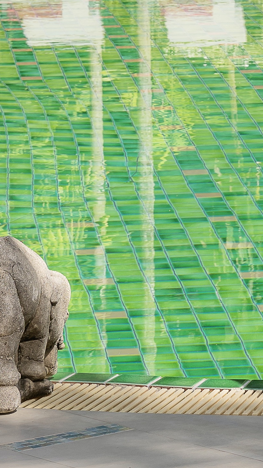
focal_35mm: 253
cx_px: 636
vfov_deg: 8.1
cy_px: -523
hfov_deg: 4.7
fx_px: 3137
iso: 160
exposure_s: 1/250
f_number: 8
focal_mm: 50
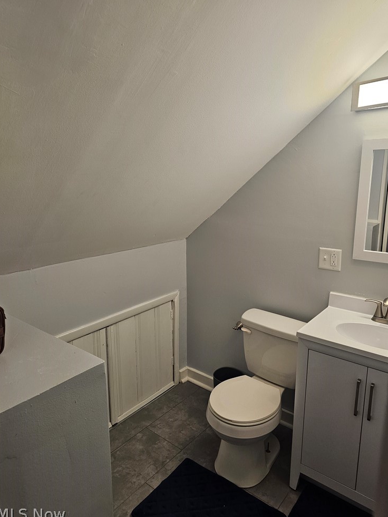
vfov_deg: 71.6
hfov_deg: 56.8
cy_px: 257
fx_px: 359
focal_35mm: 24
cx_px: 195
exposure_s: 1/120
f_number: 1.7
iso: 160
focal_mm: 6.3
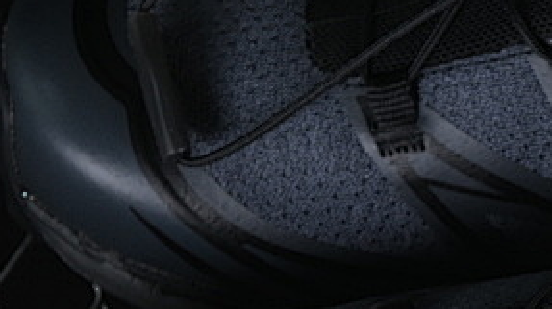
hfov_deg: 7.2
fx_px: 4330
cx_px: 739
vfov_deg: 4.1
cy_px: 299
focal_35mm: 296
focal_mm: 50
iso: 160
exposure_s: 1/50
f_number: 6.3
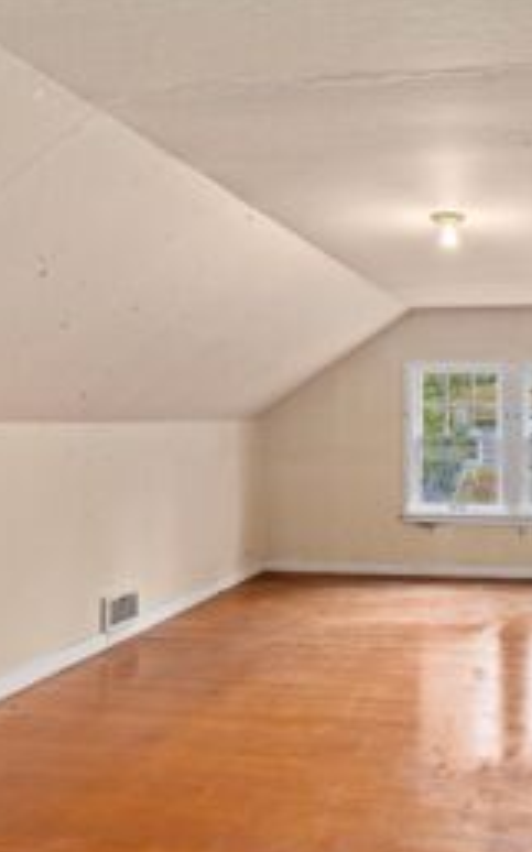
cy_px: 431
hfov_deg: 38.8
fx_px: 697
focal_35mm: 30
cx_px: 482
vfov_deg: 62.9
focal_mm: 19
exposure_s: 1/2
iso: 320
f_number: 9
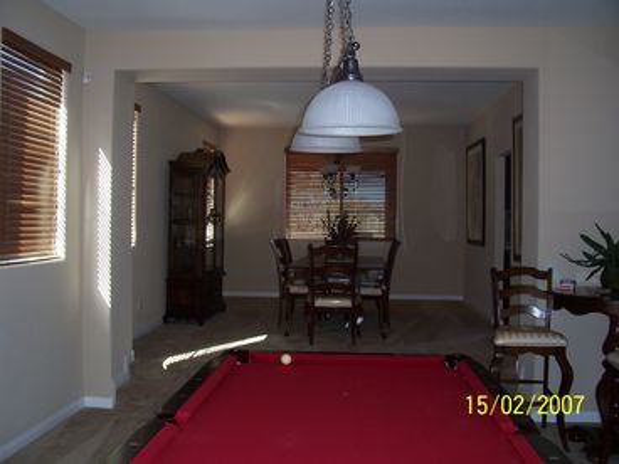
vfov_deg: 41.8
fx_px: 608
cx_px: 310
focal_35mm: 34
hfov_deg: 54.0
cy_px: 232
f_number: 2.7
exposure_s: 1/60
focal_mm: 5.6
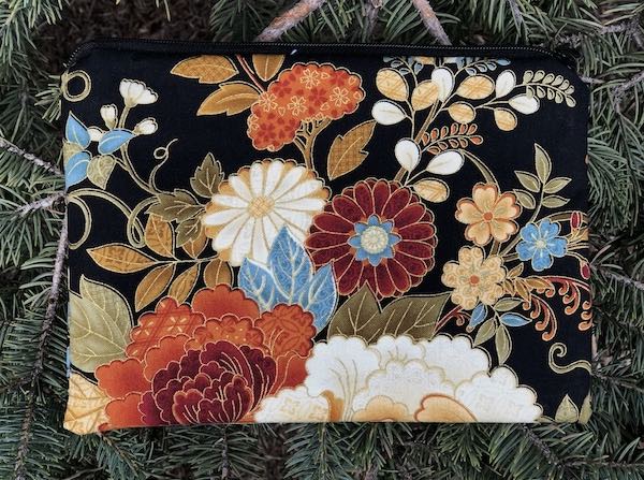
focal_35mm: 57
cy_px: 240
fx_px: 1058
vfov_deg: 25.6
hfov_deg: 33.9
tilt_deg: -80.2
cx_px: 322
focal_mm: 6.6
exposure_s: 1/30
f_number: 2.8
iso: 20
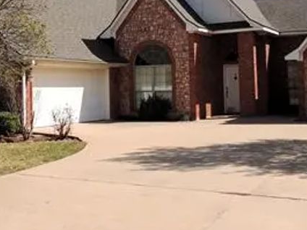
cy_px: 54
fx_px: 514
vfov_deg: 24.9
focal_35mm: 58
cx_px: 121
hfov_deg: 33.1
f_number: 3.3
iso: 100
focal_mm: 4.3
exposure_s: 1/1250
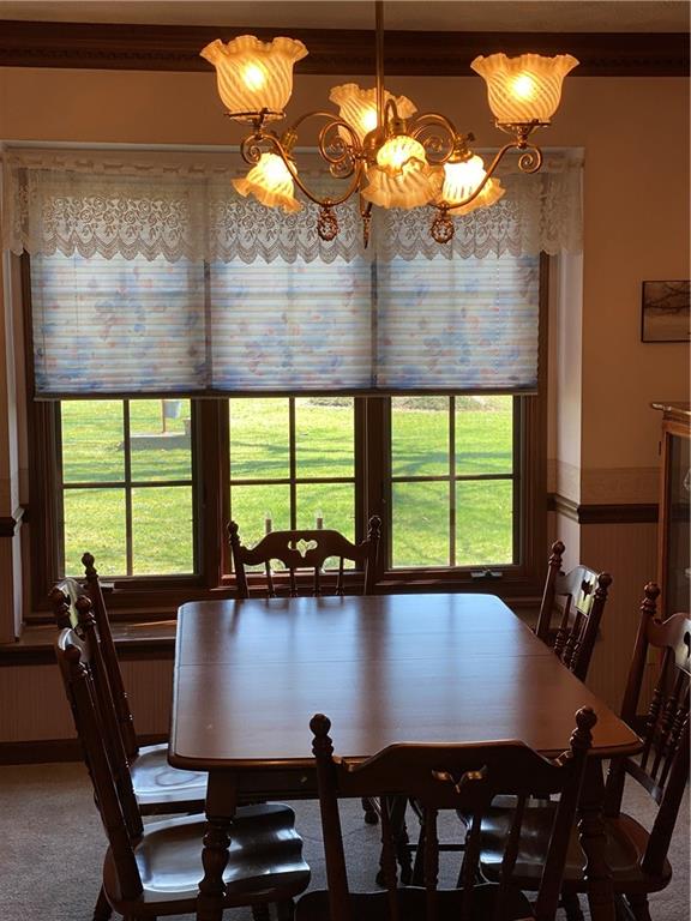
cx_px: 346
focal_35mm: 52
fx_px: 1384
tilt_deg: -4.5
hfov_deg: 28.0
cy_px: 460
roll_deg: +0.6
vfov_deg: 36.8
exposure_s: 1/120
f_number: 2
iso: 40
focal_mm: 6
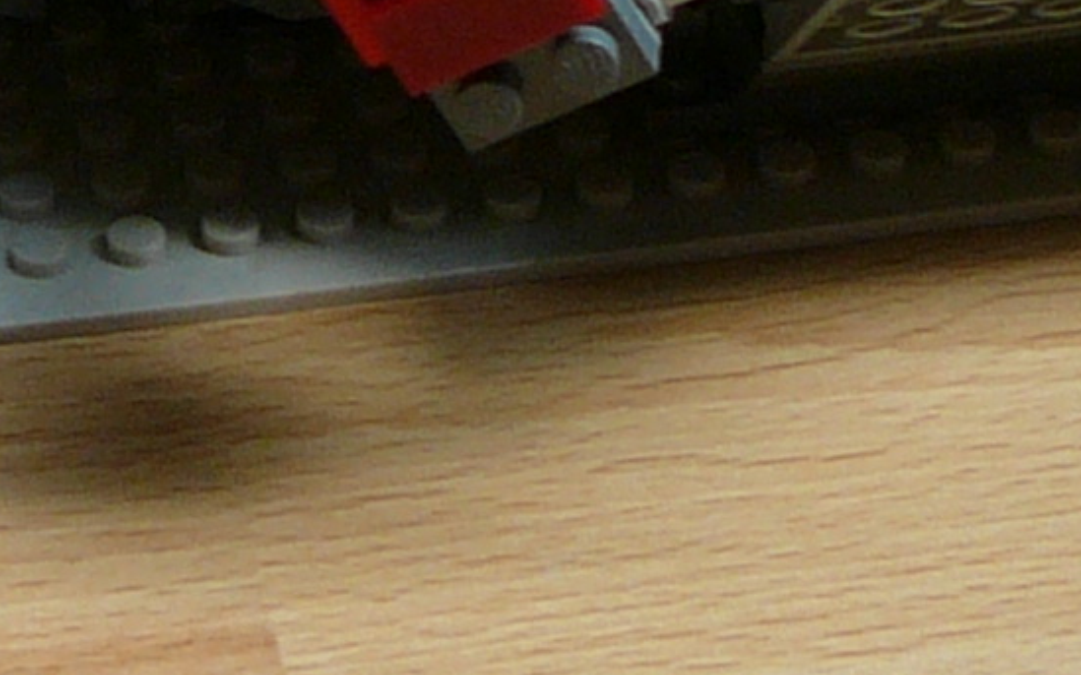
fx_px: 5096
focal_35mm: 173
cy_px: -539
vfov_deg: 7.4
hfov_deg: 12.1
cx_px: 329
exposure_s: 1/60
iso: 80
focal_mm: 5.2
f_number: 2.8
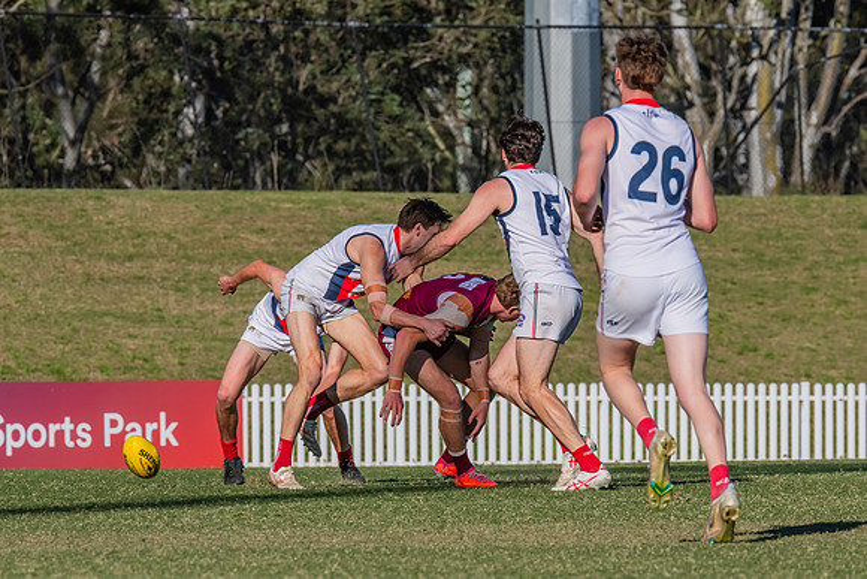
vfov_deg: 2.6
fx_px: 12739
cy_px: 314
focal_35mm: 529
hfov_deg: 3.9
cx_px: 425
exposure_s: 1/1600
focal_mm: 420
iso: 800
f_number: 14
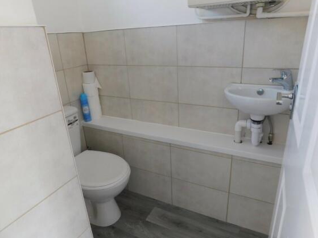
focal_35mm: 24
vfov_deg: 56.8
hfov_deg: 71.6
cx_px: 156
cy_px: 120
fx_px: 220
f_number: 3
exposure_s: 1/30
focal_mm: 4
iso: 125
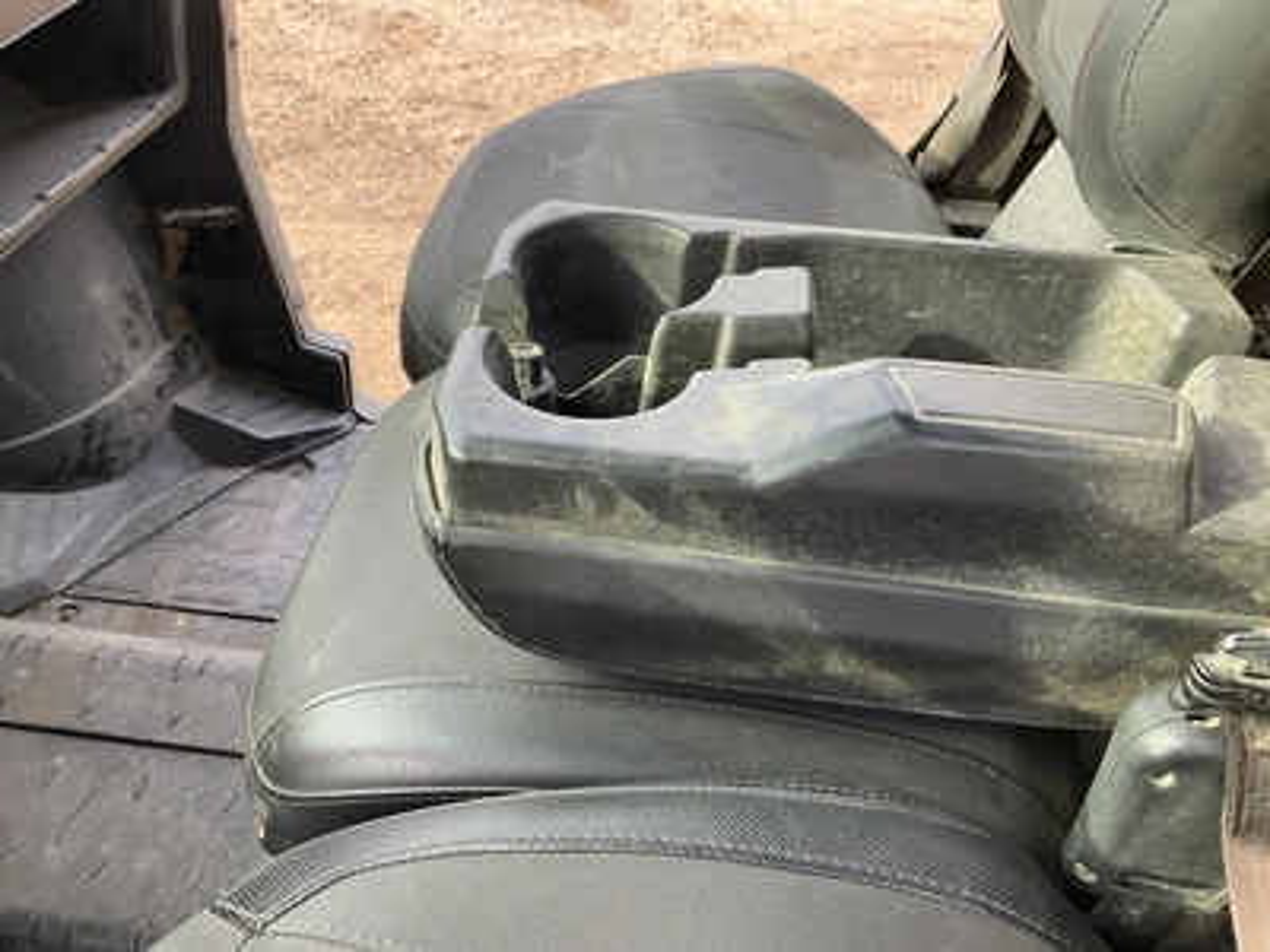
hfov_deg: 61.7
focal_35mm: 29
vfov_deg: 48.2
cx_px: 635
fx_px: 1064
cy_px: 476
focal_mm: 3
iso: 32
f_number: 1.8
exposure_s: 1/122
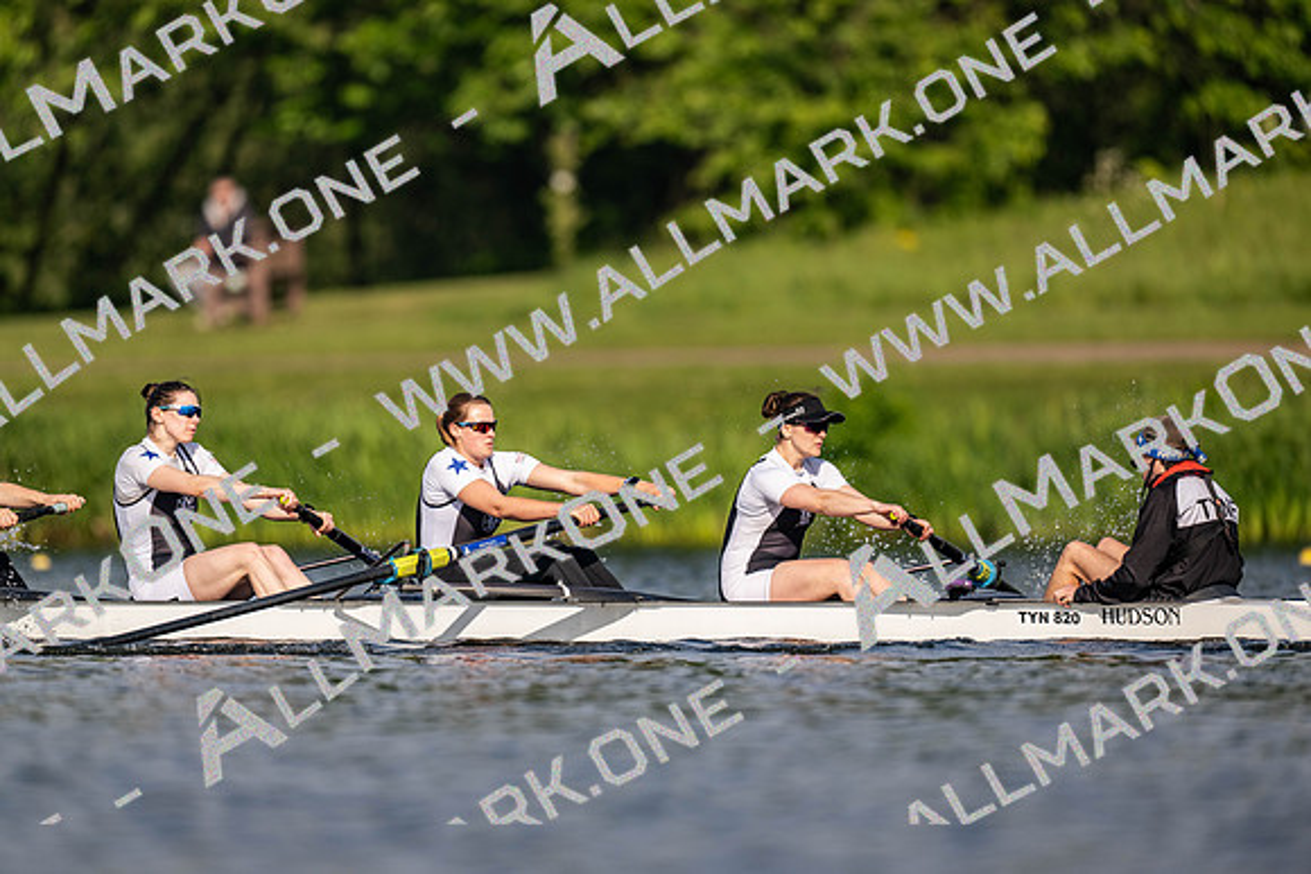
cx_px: 656
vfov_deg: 2.3
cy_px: 437
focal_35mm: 600
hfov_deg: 3.4
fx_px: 21854
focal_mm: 600
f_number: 4
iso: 220
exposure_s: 1/2500
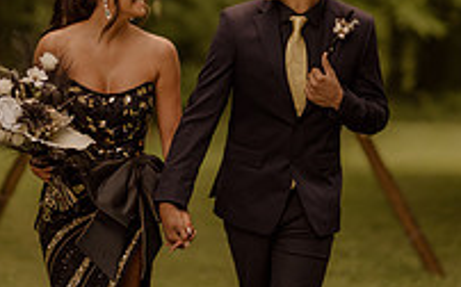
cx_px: 230
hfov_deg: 10.9
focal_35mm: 193
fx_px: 2423
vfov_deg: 6.8
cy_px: 46
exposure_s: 1/2000
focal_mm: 85
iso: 400
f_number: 1.4
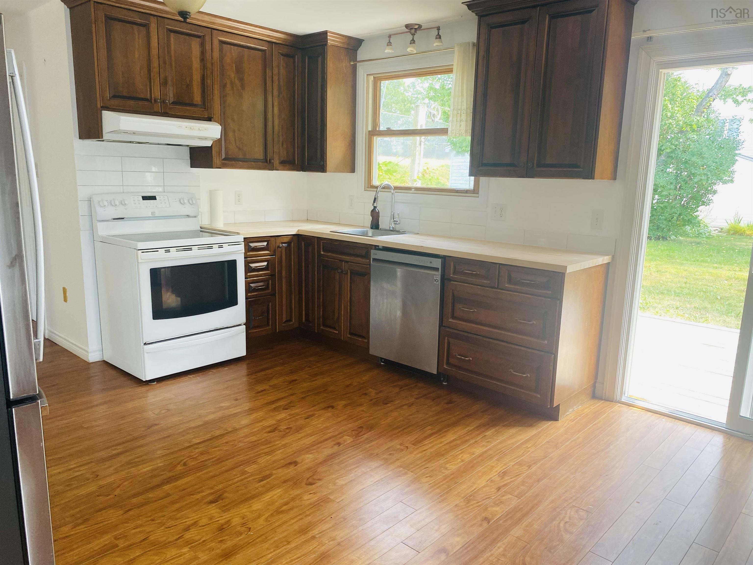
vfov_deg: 53.1
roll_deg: -0.9
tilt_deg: -13.2
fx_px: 566
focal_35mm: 26
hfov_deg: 67.3
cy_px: 282
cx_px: 376
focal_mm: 4.25
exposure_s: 1/121
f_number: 1.8
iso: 80
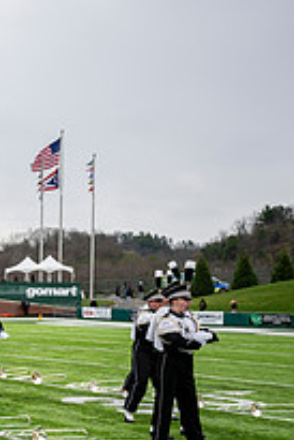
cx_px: -212
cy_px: 306
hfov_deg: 17.0
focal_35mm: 68
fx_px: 832
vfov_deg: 29.4
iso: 100
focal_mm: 24
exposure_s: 1/500
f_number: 2.8
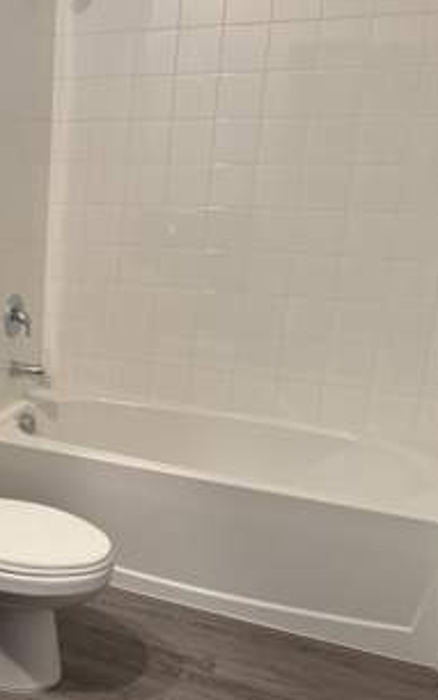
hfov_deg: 29.0
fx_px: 763
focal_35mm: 40
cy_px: 376
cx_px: -41
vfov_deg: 49.2
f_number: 1.78
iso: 160
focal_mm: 6.76
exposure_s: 1/60
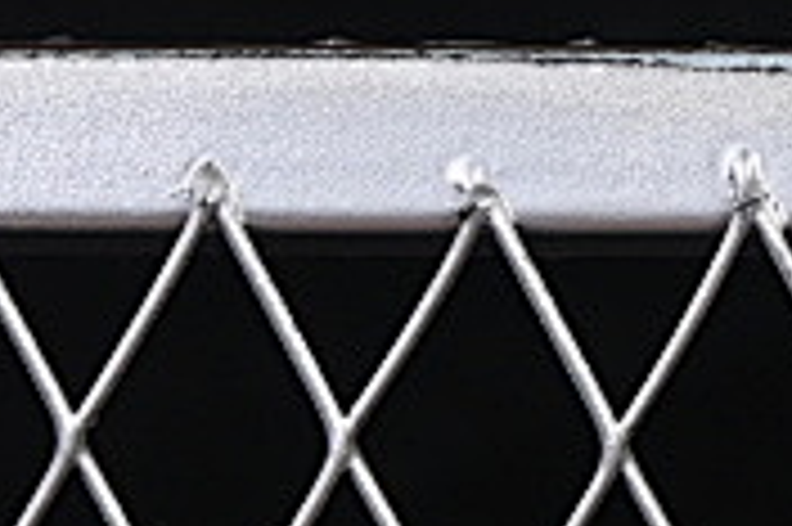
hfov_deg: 4.4
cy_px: -958
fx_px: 10110
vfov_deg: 2.9
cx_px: 2169
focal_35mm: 460
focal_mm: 50
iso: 160
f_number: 6.3
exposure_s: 1/60
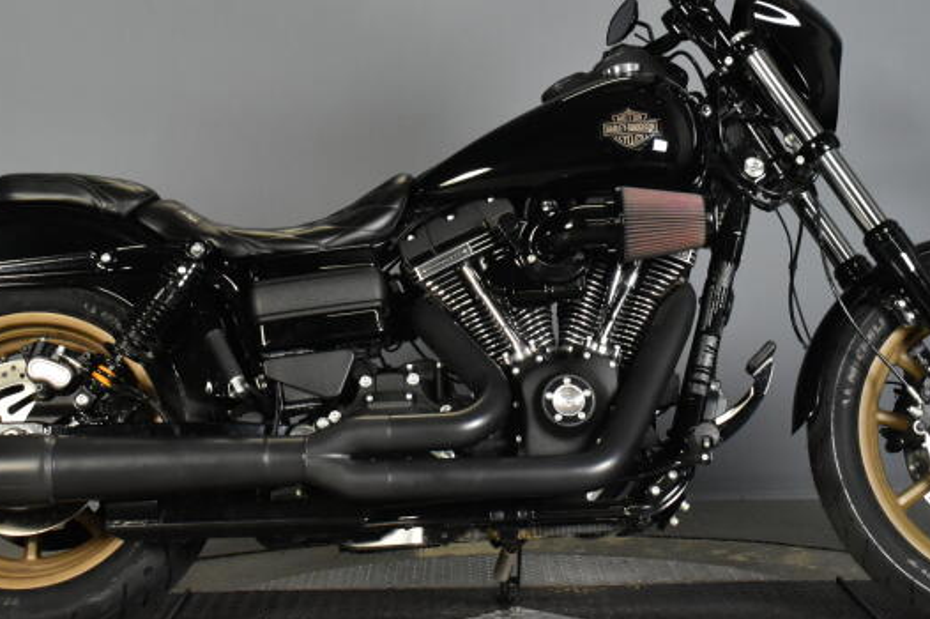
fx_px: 1827
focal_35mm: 71
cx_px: 511
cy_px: 188
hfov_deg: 28.5
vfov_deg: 19.1
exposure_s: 1/125
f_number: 7.1
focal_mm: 31
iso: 3200
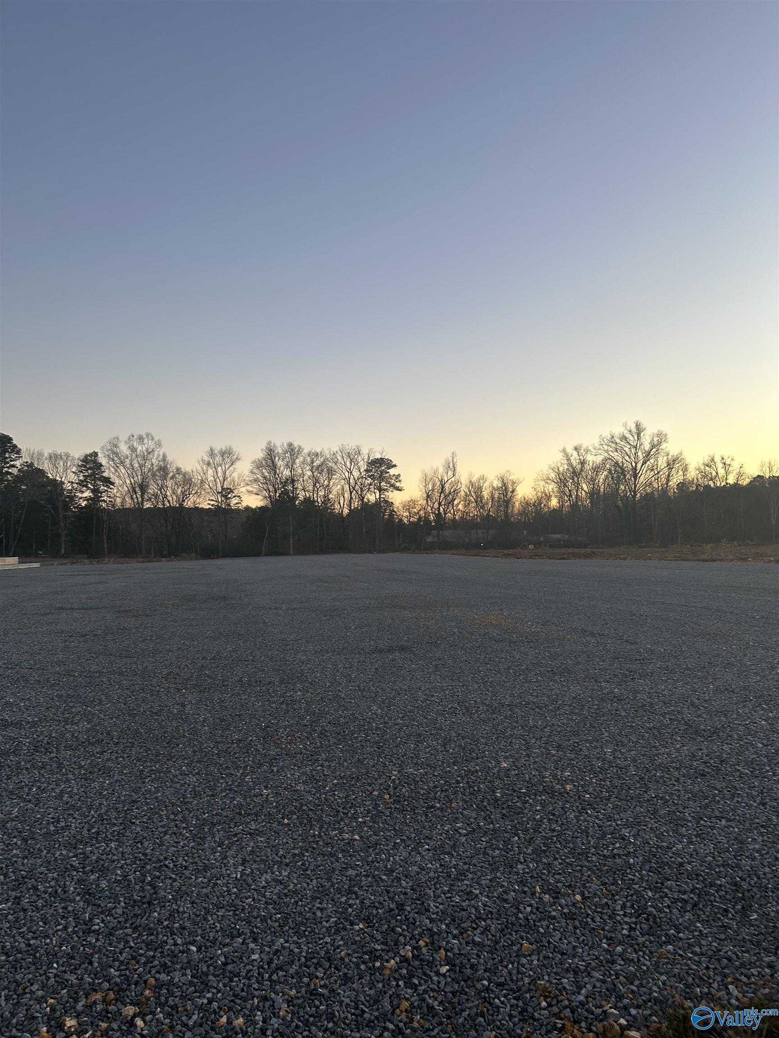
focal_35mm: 26
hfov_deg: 53.1
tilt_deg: +1.5
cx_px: 390
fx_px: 780
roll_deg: +2.4
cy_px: 519
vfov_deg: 67.3
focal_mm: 5.7
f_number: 1.5
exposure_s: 1/127
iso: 32
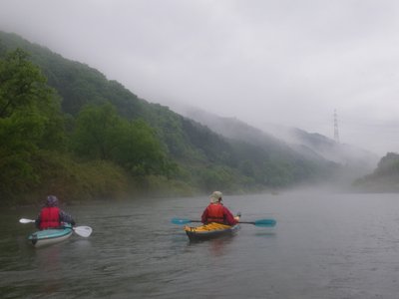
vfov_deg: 34.3
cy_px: 150
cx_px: 200
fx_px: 484
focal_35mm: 42
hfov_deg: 44.8
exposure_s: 1/60
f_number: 4.2
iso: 125
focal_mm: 7.5
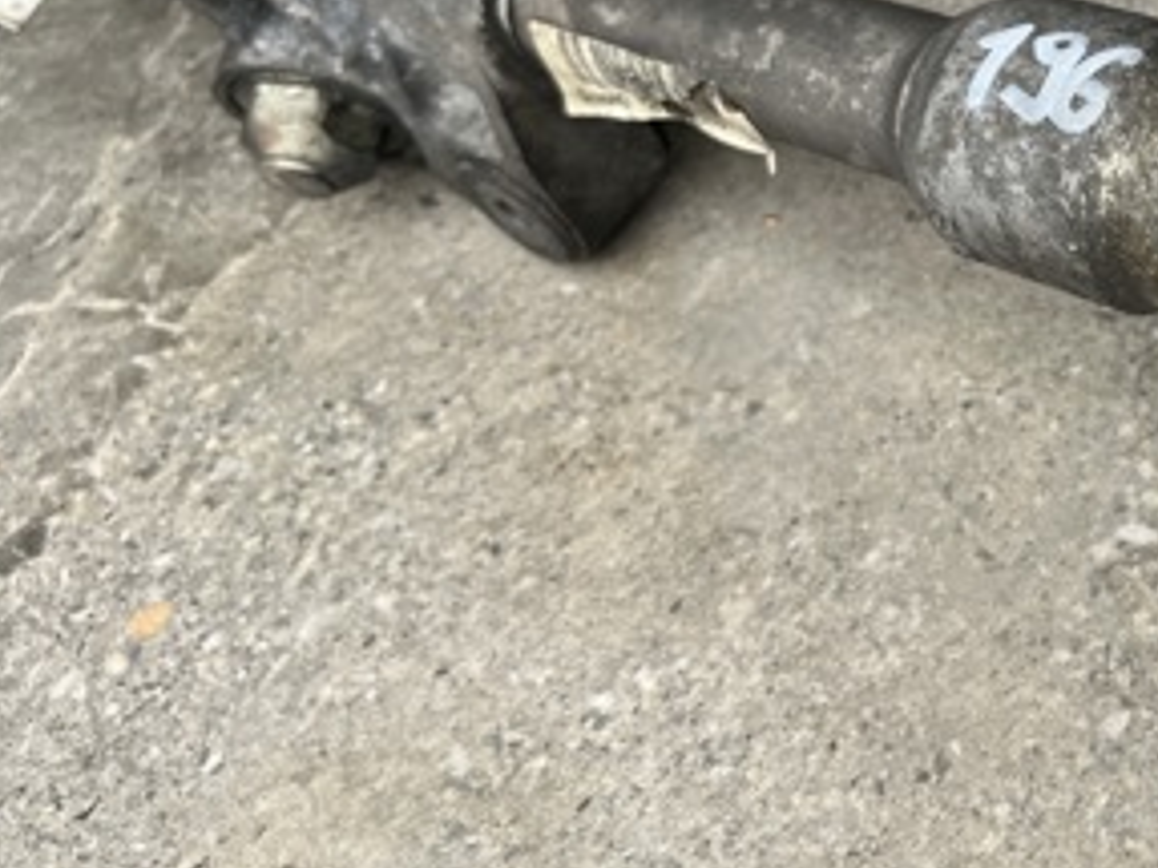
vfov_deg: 24.2
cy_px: 18
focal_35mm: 58
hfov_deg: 30.9
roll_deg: +9.0
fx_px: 1939
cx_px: 1150
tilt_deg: -41.0
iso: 50
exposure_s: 1/552
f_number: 1.6
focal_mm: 5.1
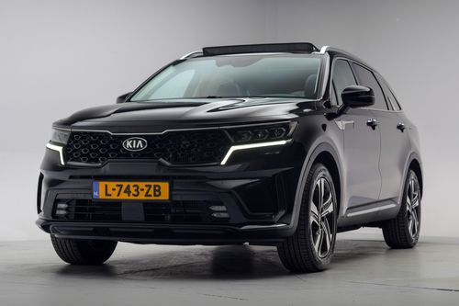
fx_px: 637
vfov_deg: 27.0
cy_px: 153
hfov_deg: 39.6
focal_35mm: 50
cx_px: 230
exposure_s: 1/13
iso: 100
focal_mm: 50
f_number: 4
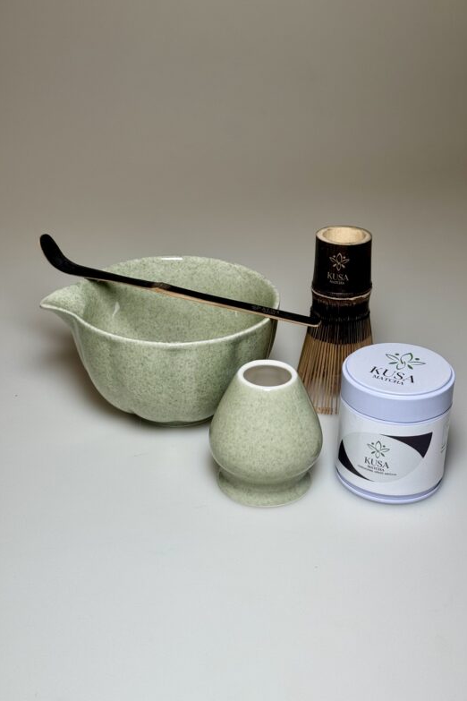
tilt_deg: -28.0
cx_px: 252
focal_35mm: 51
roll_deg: -1.6
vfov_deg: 38.9
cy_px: 357
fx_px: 992
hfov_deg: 26.5
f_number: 1.78
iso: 64
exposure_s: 1/422
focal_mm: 6.76
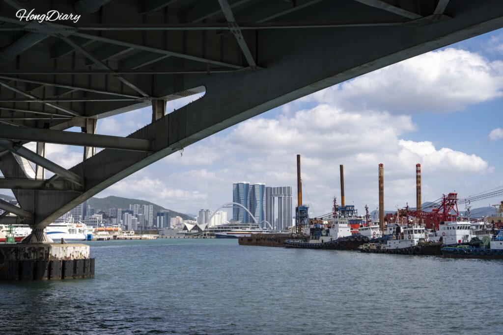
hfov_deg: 45.4
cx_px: 252
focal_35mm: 43
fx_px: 601
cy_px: 168
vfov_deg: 31.2
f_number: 11
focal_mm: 43
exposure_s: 1/160
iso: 100
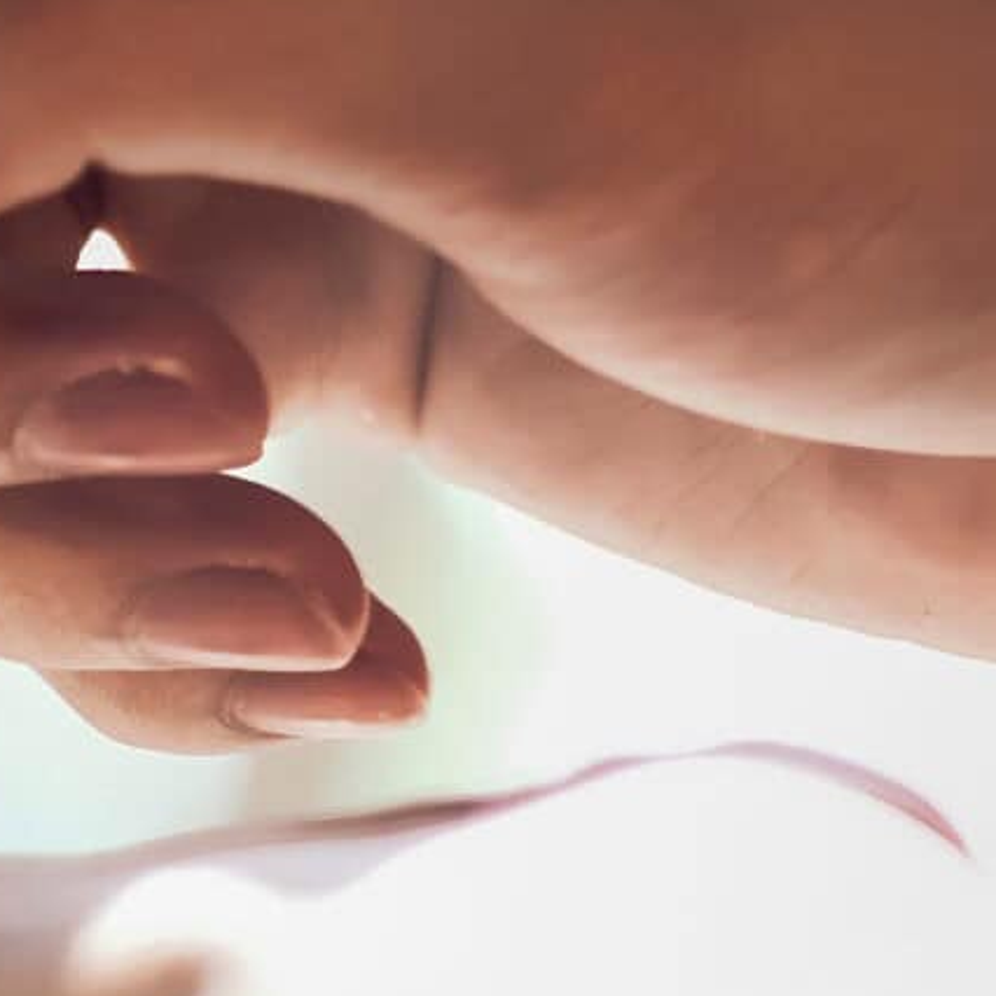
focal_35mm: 429
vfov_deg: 4.1
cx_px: -1192
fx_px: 13965
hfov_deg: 4.0
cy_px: 777
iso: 250
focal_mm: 56
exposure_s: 1/125
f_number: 2
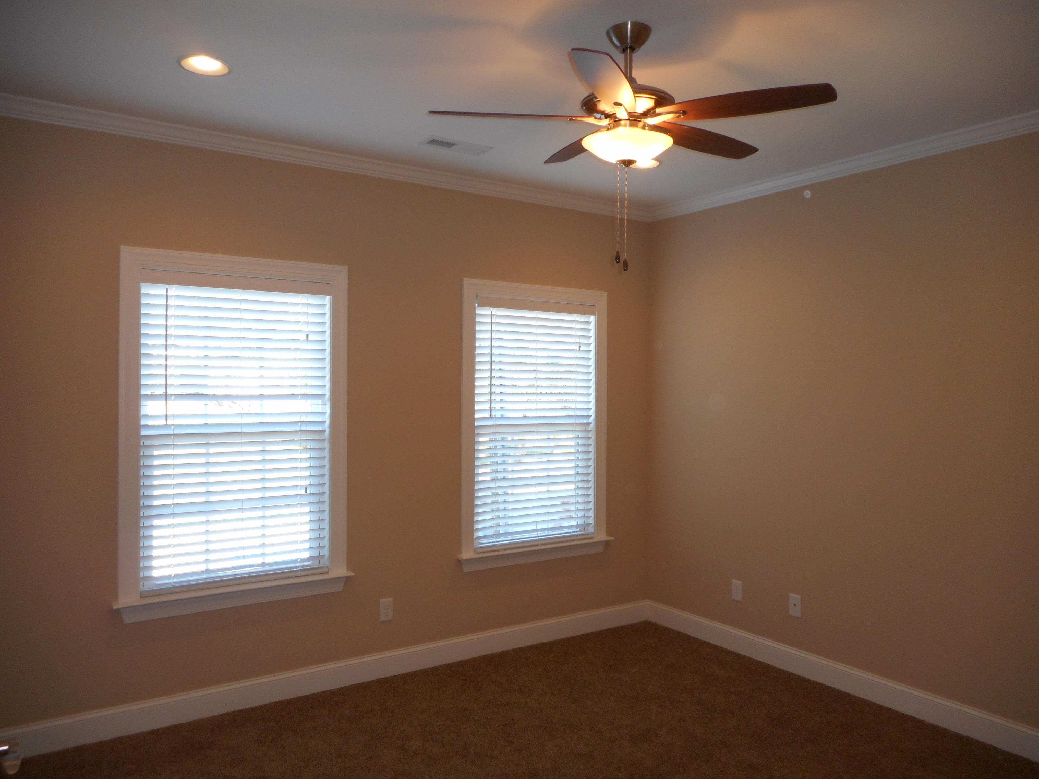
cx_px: 520
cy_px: 390
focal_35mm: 25
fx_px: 750
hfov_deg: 69.4
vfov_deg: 54.9
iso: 140
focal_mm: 4.5
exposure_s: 1/30
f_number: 3.7
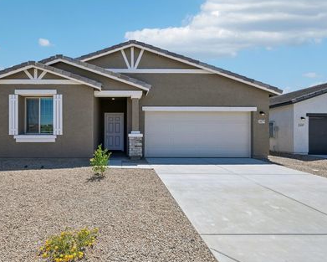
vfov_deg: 73.8
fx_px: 174
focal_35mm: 18
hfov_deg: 84.7
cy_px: 137
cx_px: 123
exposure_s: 1/1000
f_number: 8
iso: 400
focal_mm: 10
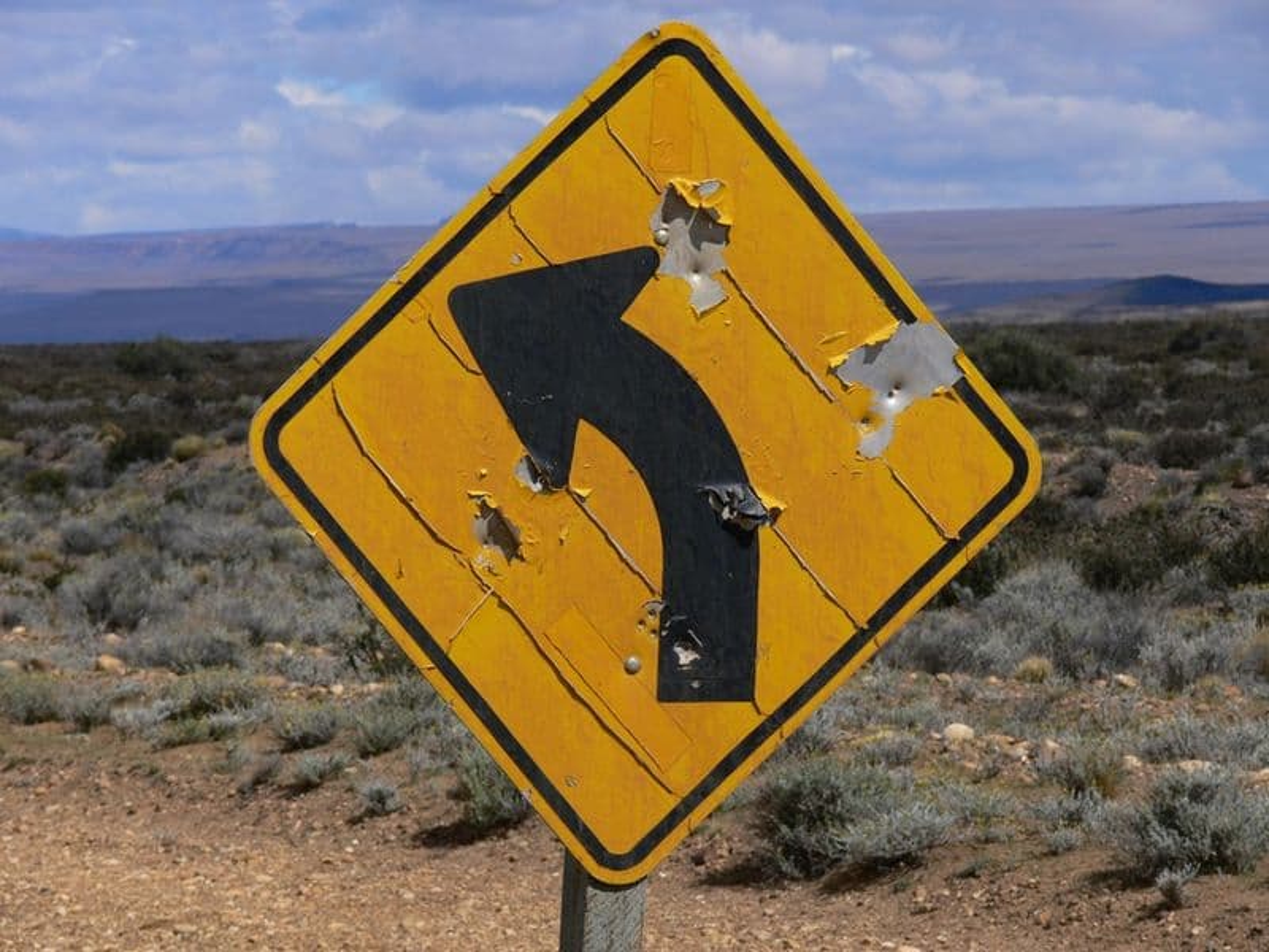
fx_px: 7479
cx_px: 634
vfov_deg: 7.3
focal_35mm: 204
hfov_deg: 9.7
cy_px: 476
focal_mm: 43.1
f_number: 6.3
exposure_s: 1/500
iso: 80
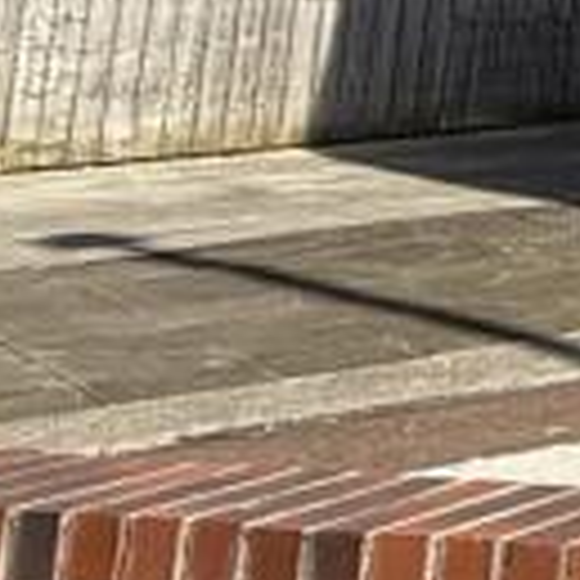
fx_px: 1858
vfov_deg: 16.0
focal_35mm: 98
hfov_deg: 10.3
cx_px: 1884
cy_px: -328
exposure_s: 1/853
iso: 50
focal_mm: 2.22
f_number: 2.2
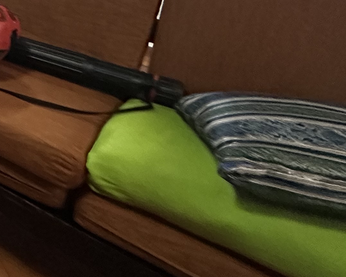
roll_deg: -4.4
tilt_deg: -12.2
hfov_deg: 22.5
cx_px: -266
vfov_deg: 26.0
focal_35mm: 51
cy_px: -70
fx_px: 522
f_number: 2.2
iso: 1000
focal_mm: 2.22
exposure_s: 1/60
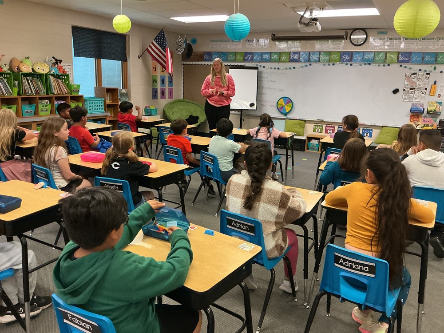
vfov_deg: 48.2
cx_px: 222
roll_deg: -1.6
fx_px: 372
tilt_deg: -14.4
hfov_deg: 61.7
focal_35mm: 29
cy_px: 166
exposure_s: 1/60
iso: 250
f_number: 1.8
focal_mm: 3
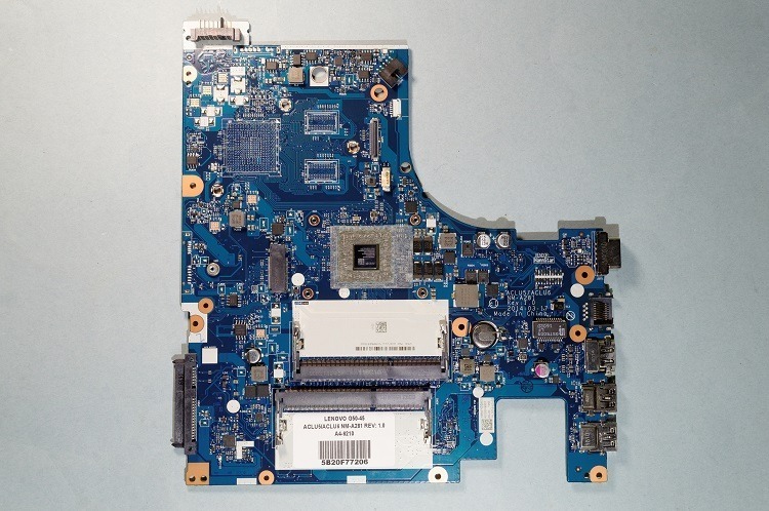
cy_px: 256
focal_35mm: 38
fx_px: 800
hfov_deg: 51.3
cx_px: 384
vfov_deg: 35.4
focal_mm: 25
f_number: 8
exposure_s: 1/6
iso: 100
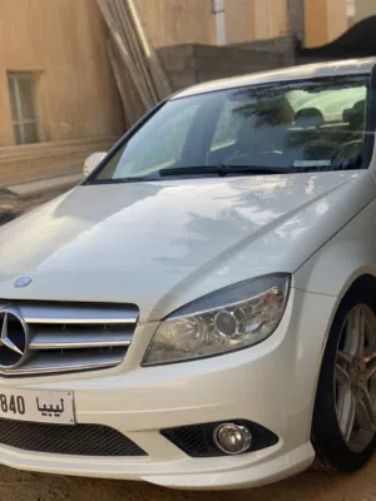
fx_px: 753
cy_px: 250
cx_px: 188
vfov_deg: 36.8
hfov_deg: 28.0
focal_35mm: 52
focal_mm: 6
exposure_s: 1/324
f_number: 2
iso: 20
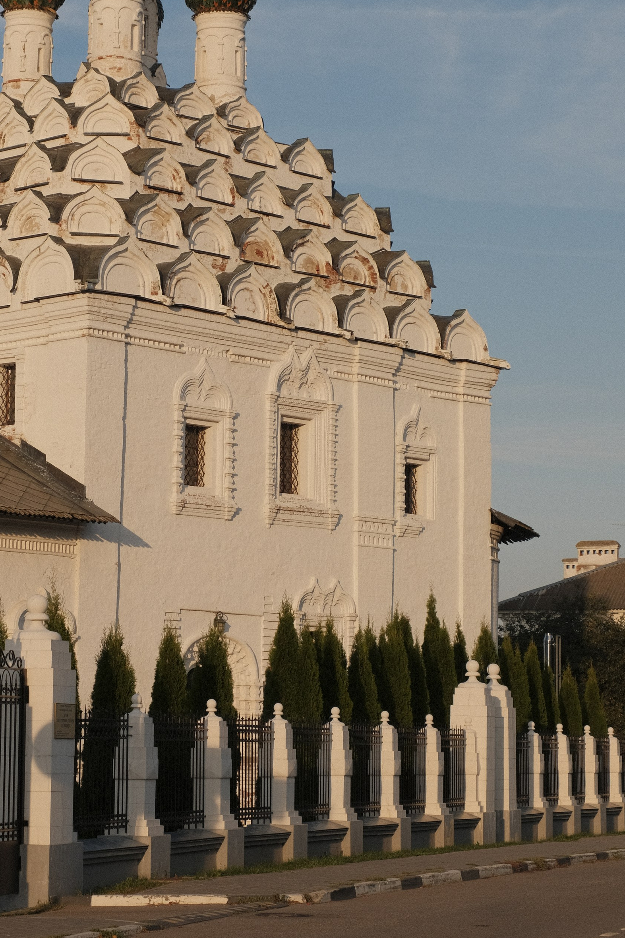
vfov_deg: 21.2
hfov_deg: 14.2
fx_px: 2500
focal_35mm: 96
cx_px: 197
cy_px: 412
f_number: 4.5
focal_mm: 39.5
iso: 320
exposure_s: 1/1800
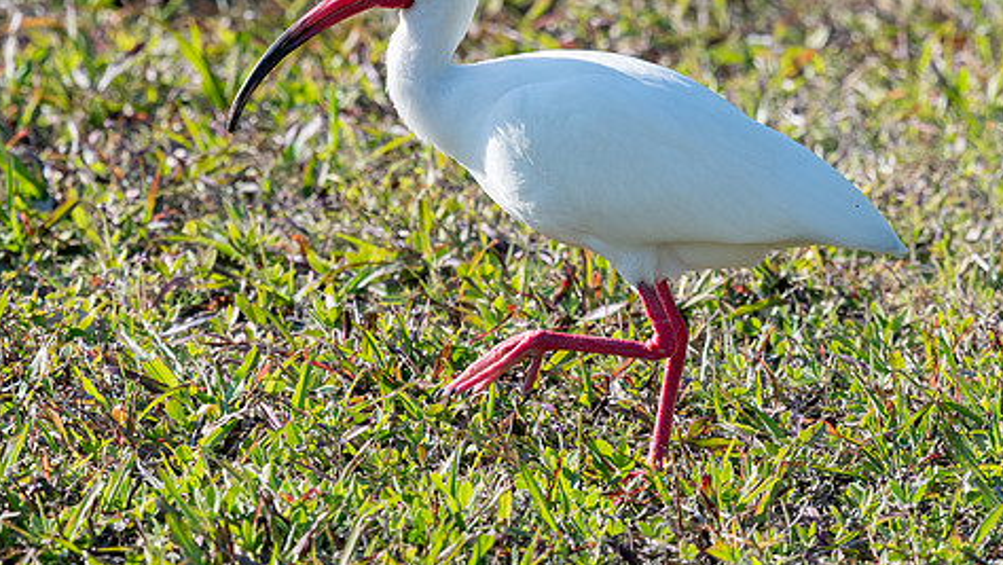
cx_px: 567
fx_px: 19182
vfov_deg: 1.7
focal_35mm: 721
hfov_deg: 3.0
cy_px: 145
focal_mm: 300
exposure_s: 1/1250
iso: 400
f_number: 5.6
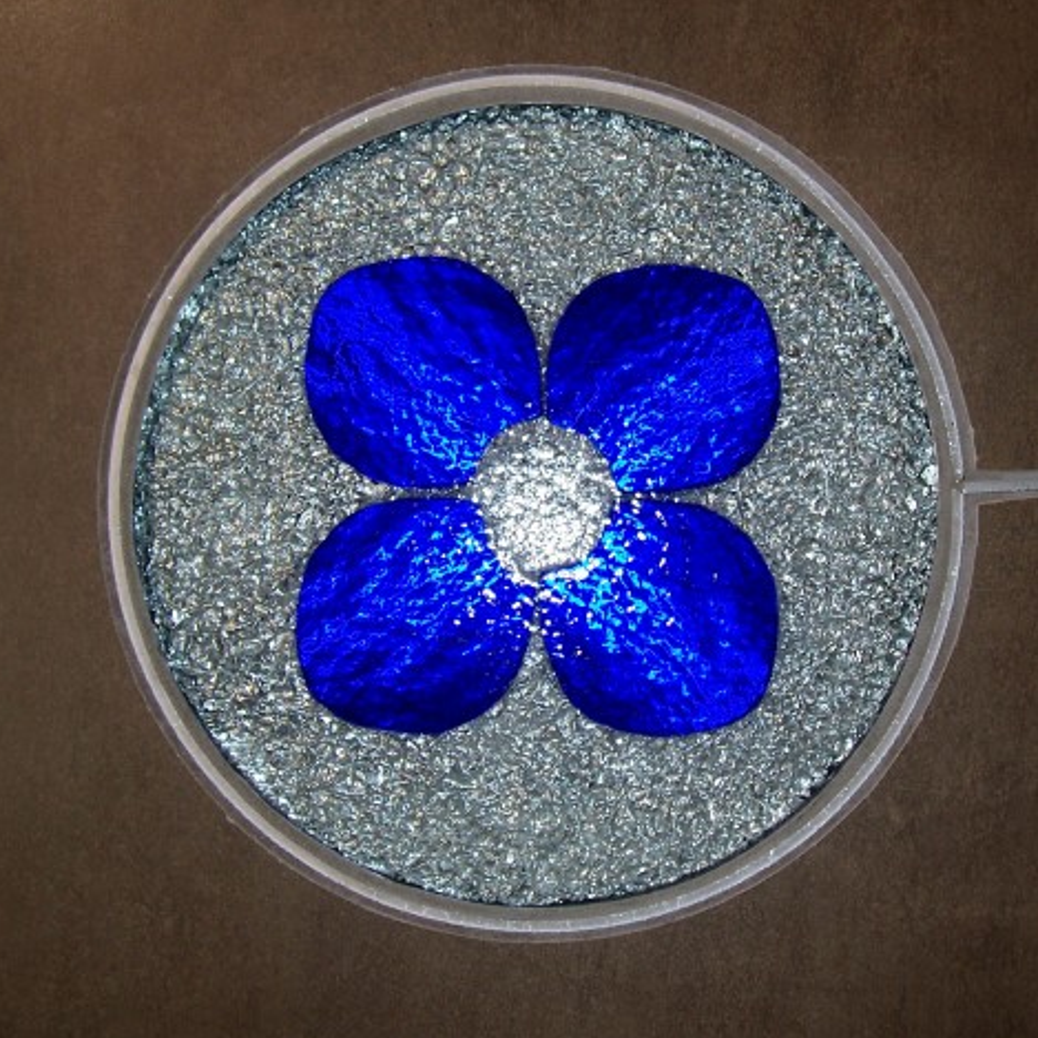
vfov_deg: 40.9
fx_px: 1391
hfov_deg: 40.8
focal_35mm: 41
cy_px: 513
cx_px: 602
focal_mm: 5.6
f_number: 2.7
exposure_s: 1/60
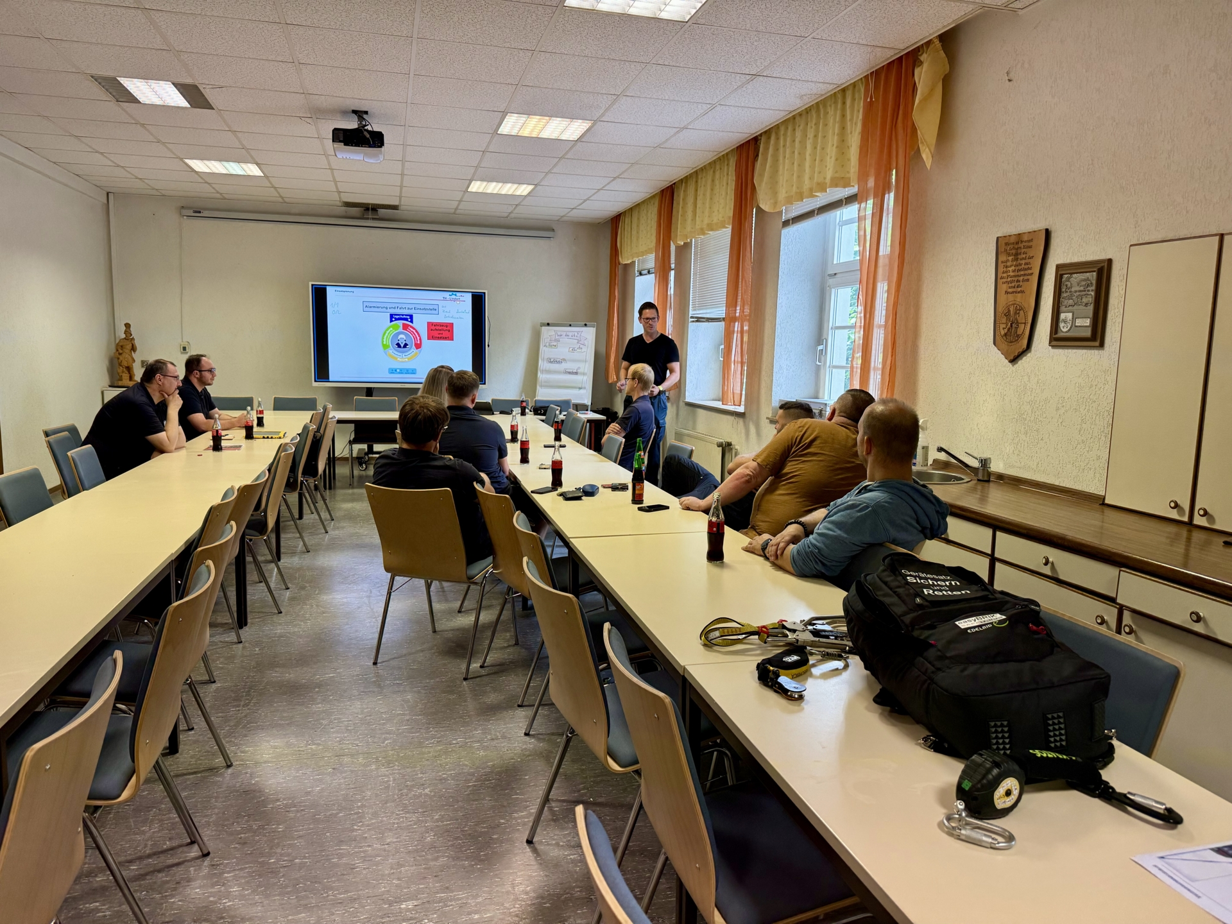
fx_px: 854
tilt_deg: -7.7
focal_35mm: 24
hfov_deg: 71.6
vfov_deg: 56.8
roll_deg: -0.8
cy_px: 462
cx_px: 616
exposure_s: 1/100
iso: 200
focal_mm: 6.76
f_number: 1.78
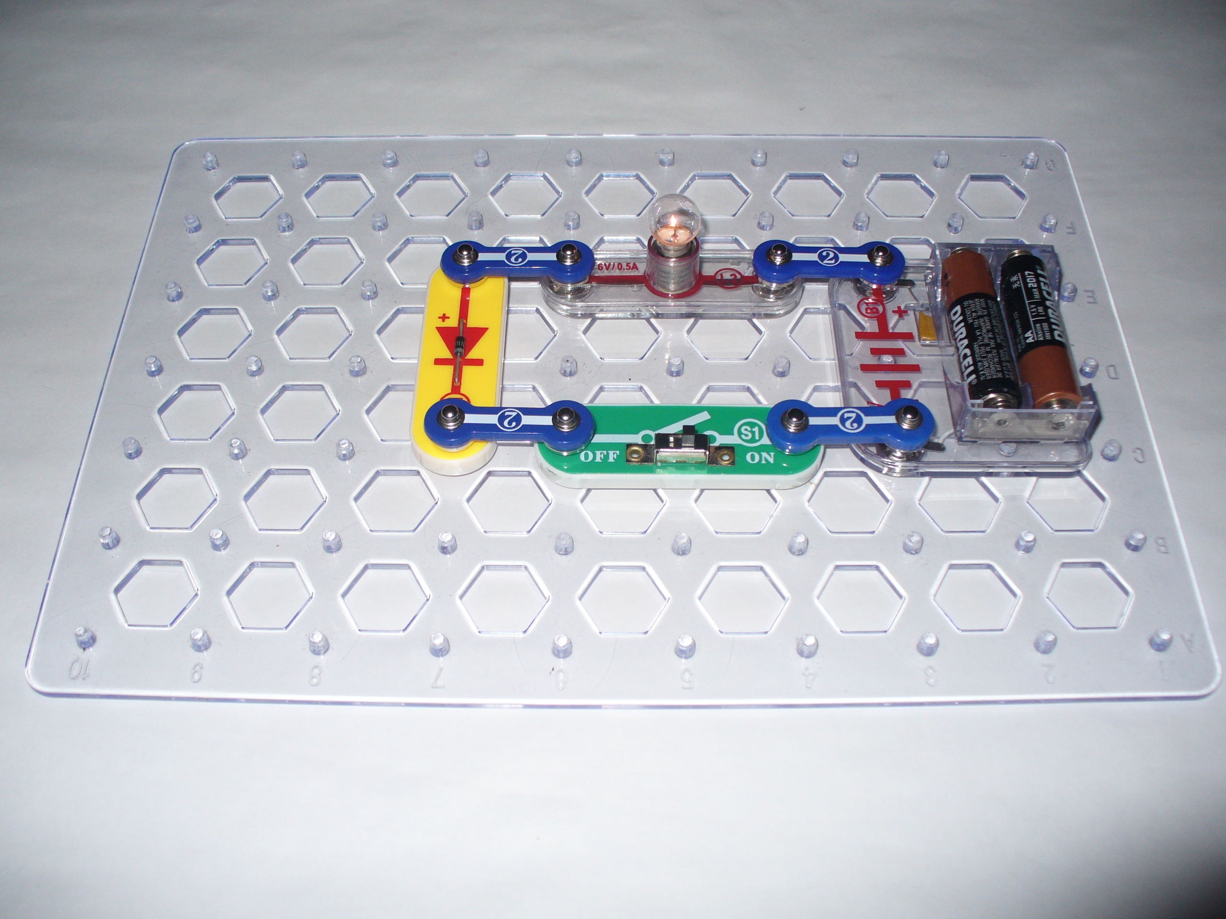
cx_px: 613
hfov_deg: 50.1
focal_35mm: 37
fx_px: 1310
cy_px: 460
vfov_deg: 38.7
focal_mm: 6.1
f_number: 2.8
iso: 100
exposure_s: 1/30
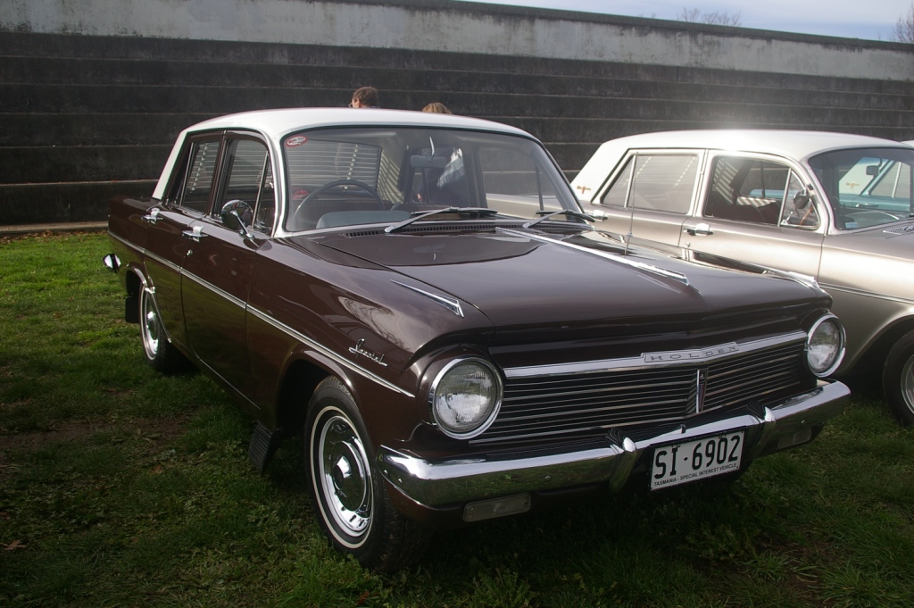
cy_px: 304
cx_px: 457
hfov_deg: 55.1
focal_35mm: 34
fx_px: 875
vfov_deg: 38.3
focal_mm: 23
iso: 200
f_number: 8
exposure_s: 1/250
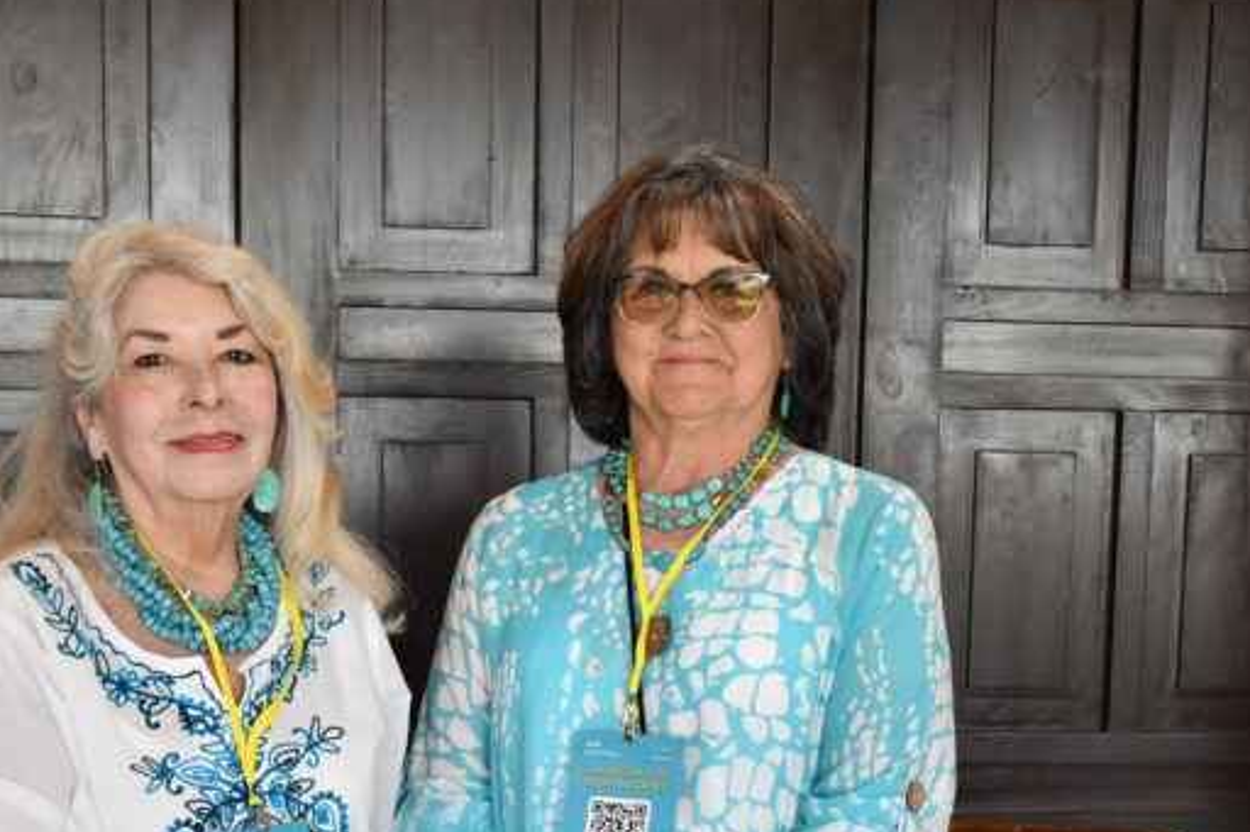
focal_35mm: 66
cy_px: 817
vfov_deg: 20.0
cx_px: 583
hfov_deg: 30.5
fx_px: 2291
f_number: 6.3
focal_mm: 22
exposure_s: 1/640
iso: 1600
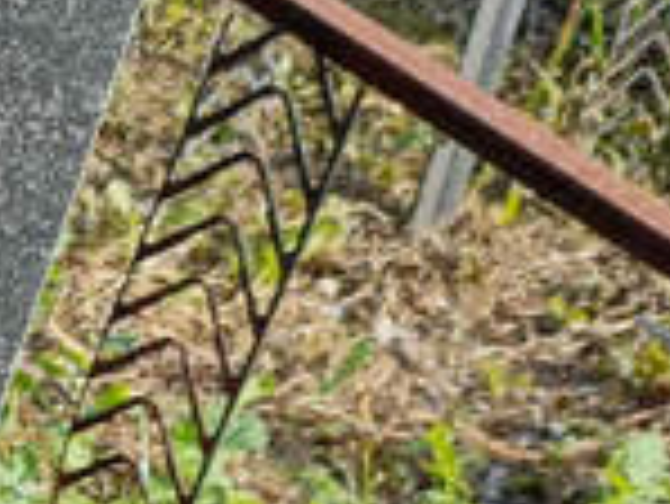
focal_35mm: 134
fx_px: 2596
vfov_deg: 10.8
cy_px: 711
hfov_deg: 12.4
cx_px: -805
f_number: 1.69
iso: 113
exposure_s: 1/572
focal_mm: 4.76
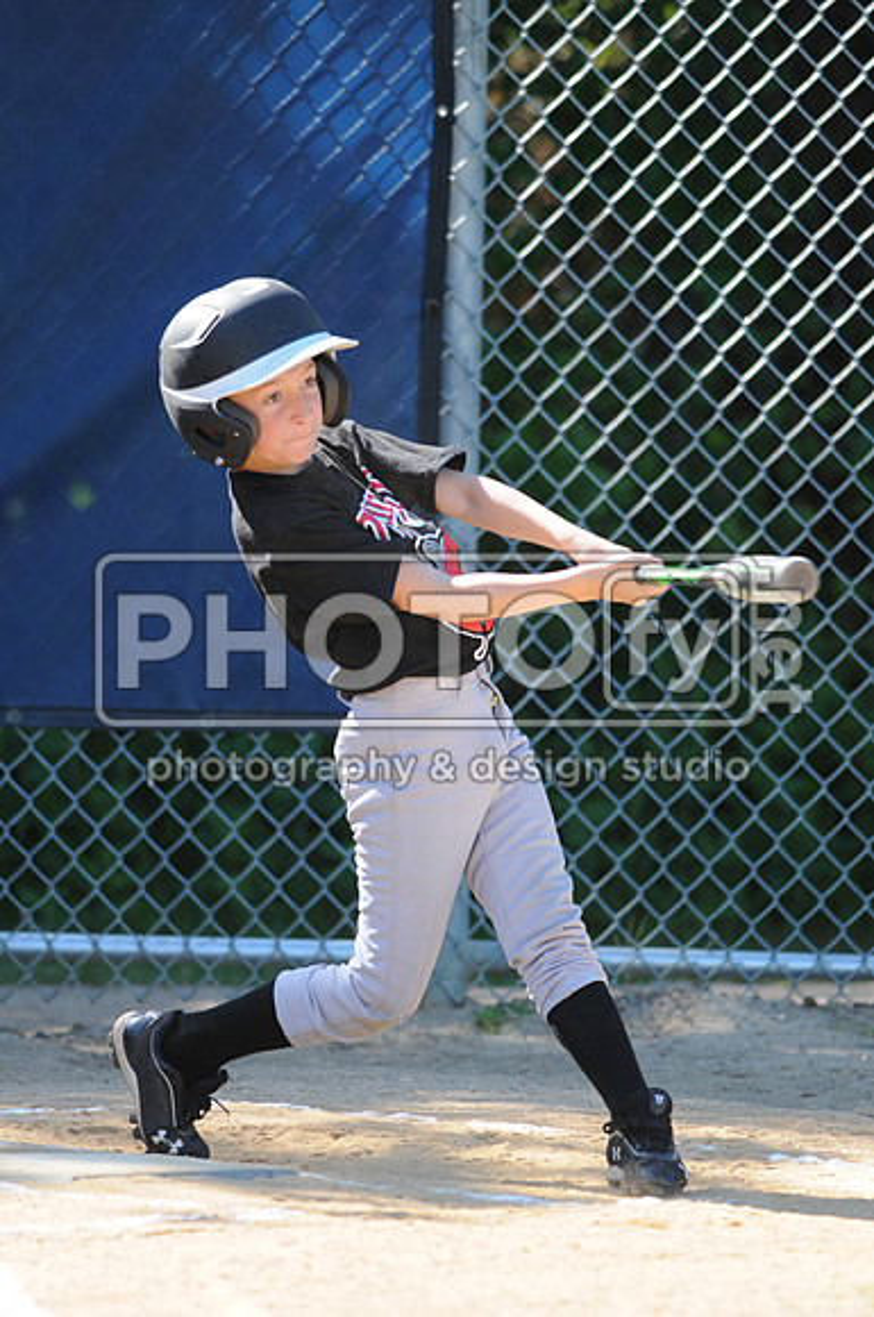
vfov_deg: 4.6
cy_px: 658
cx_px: 437
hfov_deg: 3.0
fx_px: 16435
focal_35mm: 450
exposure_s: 1/800
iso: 400
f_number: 4
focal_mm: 300
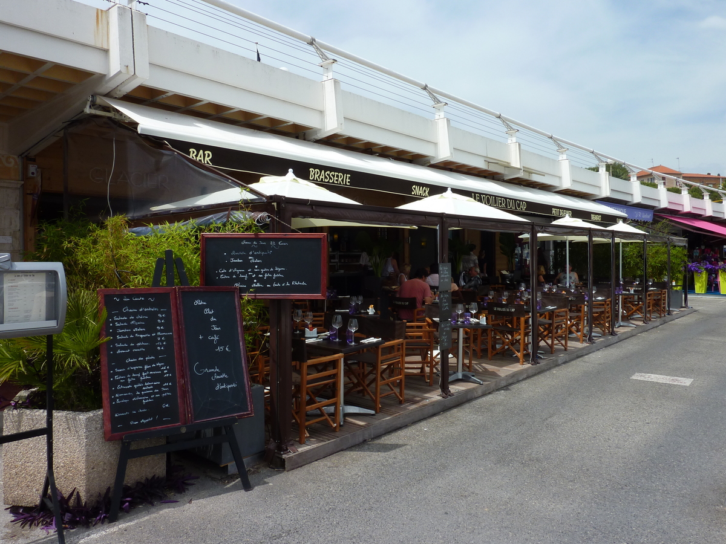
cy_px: 272
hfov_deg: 69.4
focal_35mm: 25
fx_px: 524
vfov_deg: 54.9
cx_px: 363
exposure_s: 1/400
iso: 80
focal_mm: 4.1
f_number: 5.6
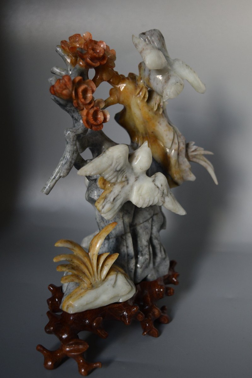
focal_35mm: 48
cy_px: 189
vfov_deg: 41.1
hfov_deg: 28.1
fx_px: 504
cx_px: 126
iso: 800
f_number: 5
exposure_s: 1/125
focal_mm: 32
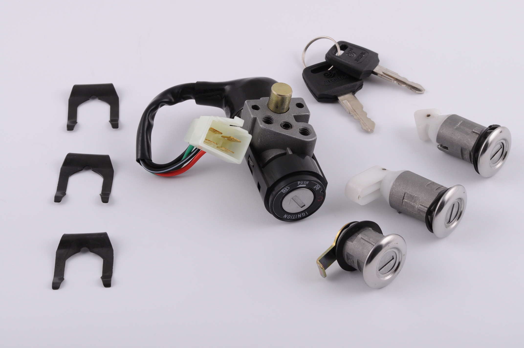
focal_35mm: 82
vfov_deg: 16.5
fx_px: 1199
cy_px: 174
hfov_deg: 24.6
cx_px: 262
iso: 200
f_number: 16
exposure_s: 1/100
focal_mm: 55
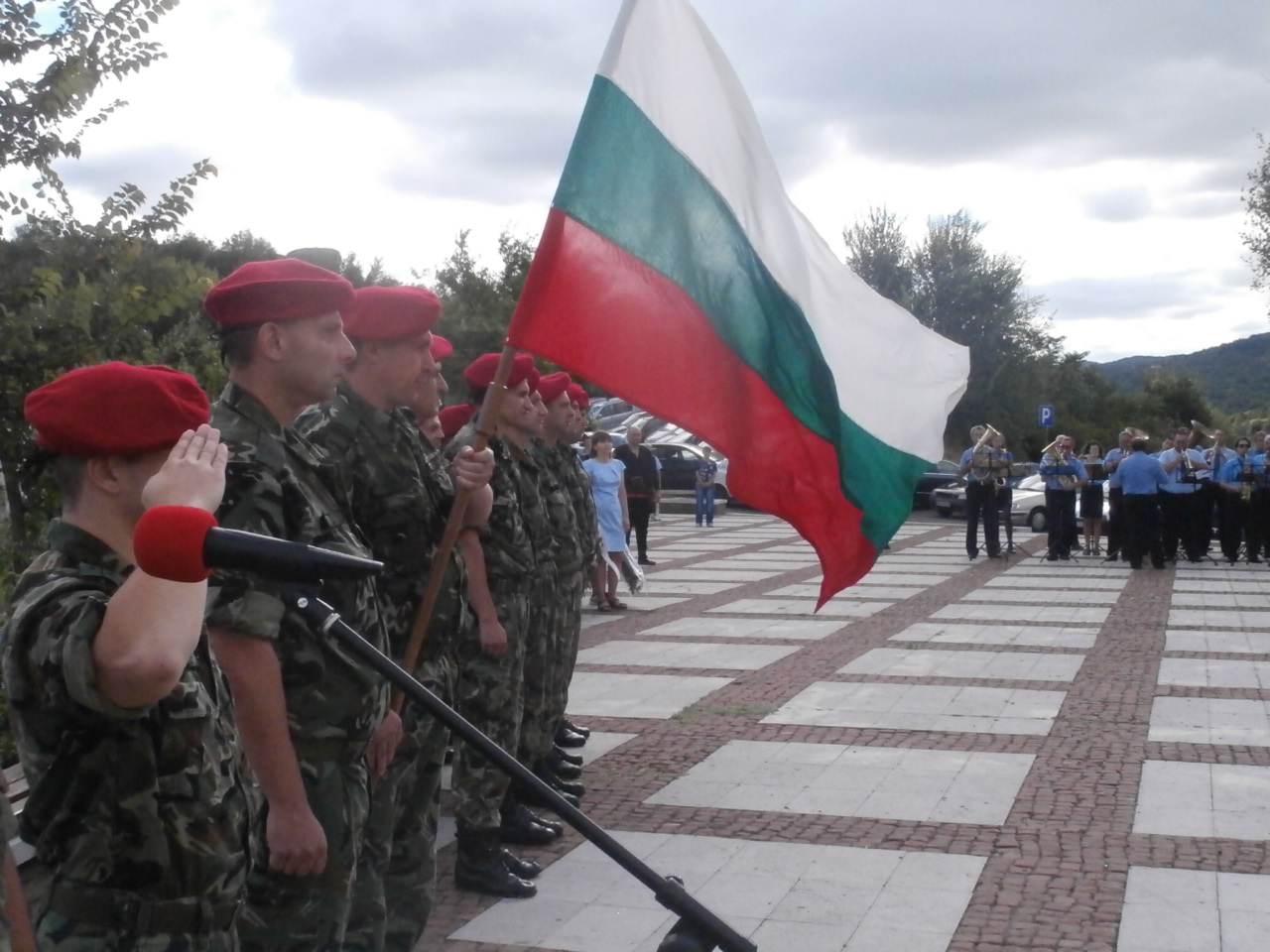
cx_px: 635
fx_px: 1724
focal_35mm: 47
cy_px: 476
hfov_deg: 40.4
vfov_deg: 30.9
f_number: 11
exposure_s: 1/500
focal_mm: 8.29
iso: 800
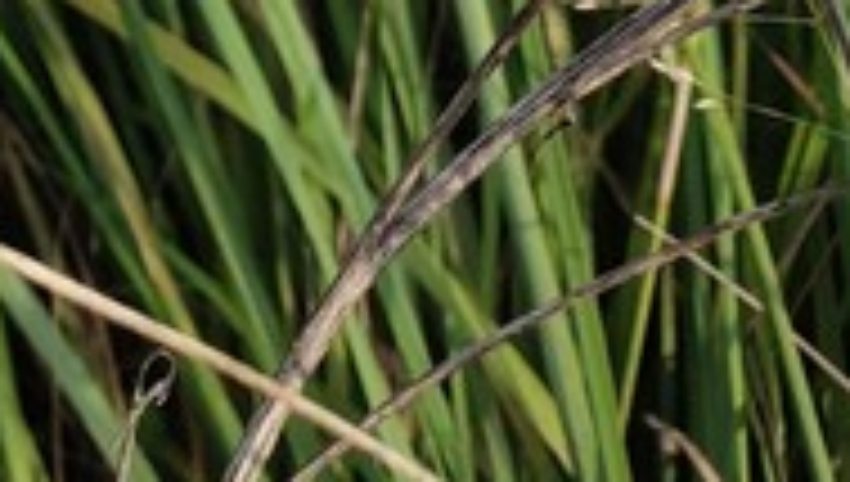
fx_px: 2596
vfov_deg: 9.1
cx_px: -526
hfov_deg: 16.5
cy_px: -815
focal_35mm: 115
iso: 50
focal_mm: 6.04
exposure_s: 1/514
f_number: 1.9
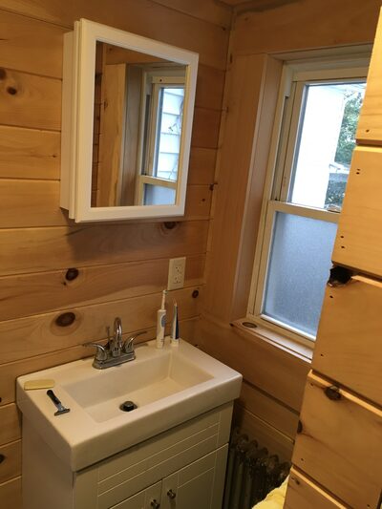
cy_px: 254
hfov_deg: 48.2
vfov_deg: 61.6
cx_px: 191
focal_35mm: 29
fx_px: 427
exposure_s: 1/30
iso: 40
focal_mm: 4.15
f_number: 2.2
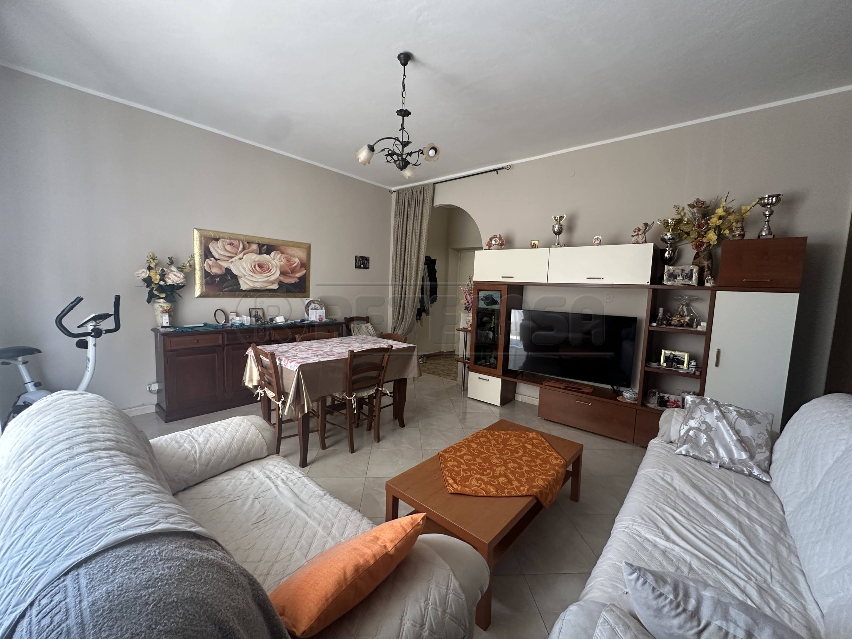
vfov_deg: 85.7
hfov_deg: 102.1
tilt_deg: -6.0
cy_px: 320
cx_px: 426
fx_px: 345
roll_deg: -2.3
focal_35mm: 14
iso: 320
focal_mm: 2.22
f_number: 2.2
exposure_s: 1/88
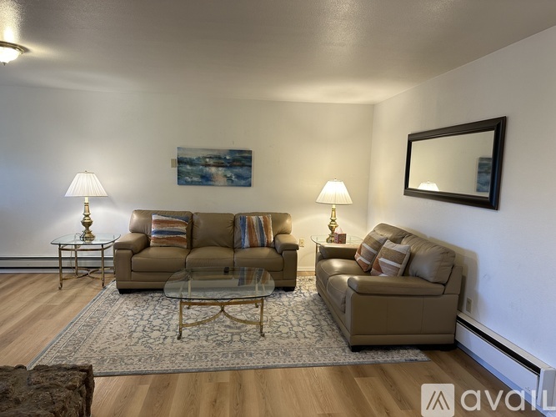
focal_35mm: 24
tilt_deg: -6.8
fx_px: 385
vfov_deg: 56.8
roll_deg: -1.7
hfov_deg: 71.6
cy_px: 208
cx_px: 278
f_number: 1.78
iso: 125
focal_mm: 6.86
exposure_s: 1/60
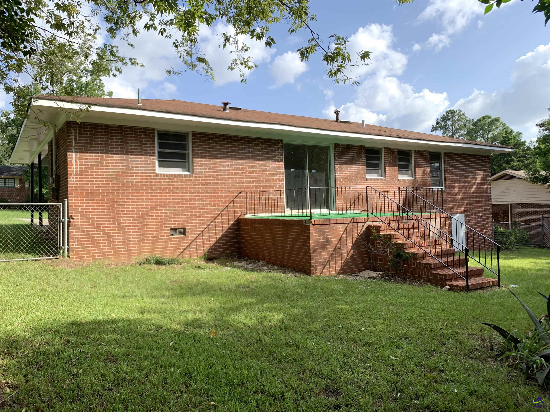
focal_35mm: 26
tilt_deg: +0.9
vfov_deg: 53.1
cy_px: 206
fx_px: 413
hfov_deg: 67.3
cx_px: 275
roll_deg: +0.5
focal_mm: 4.25
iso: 25
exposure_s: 1/388
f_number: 1.8
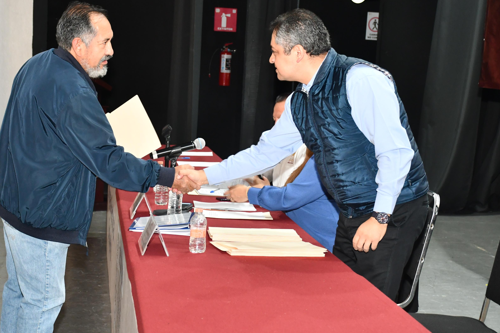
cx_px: 235
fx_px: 1042
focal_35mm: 75
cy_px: 176
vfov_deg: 18.2
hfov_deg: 27.0
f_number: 5
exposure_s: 1/40
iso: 1400
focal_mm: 38
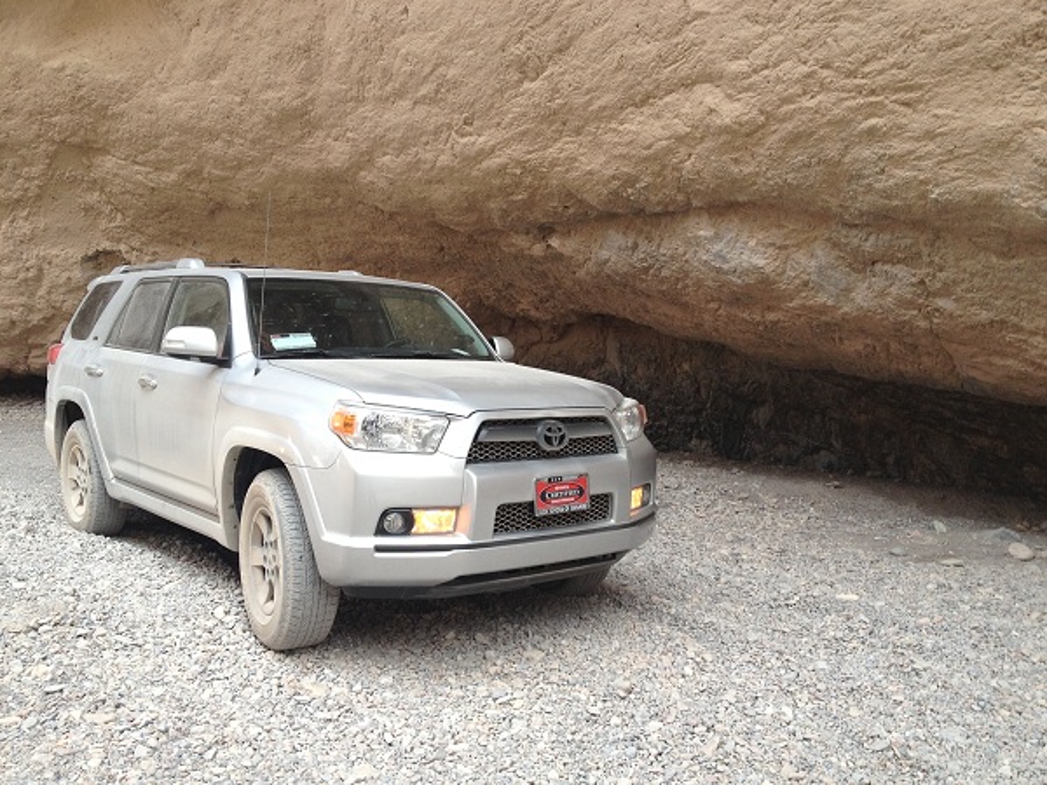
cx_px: 524
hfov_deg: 52.6
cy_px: 392
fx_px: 1059
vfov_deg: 40.7
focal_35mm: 35
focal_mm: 4.28
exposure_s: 1/192
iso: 50
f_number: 2.4
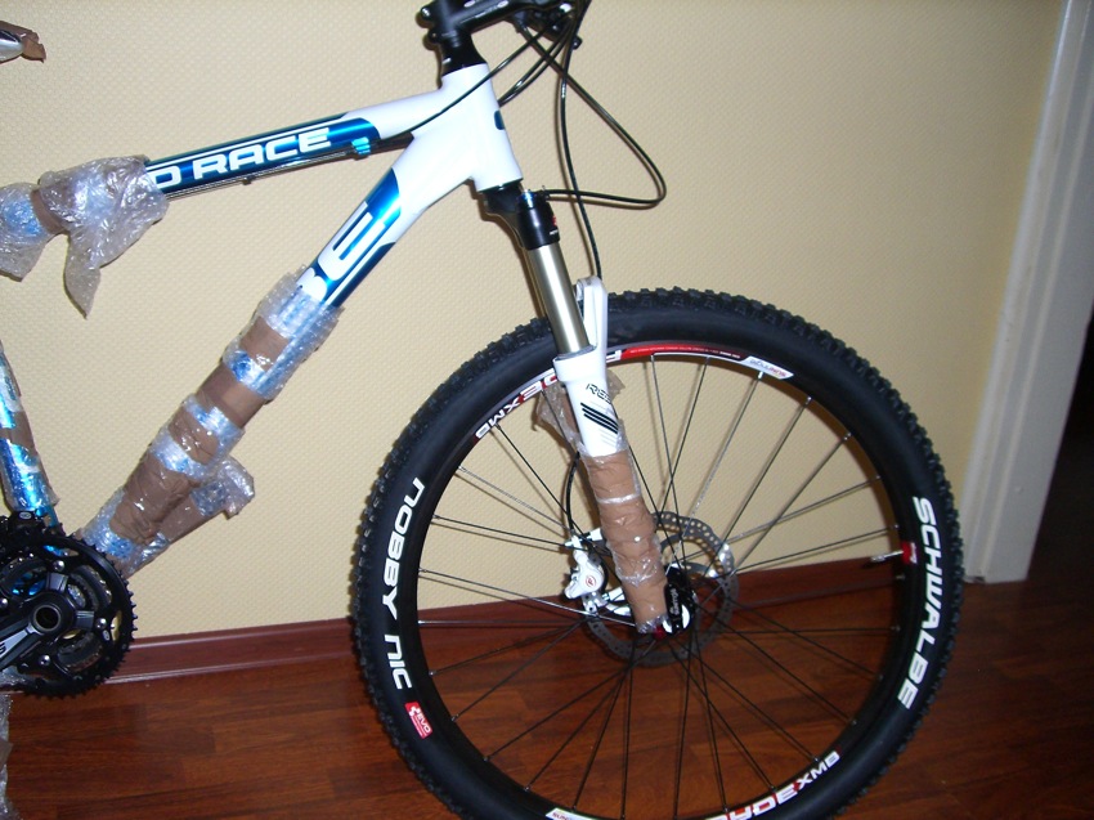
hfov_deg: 49.0
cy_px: 410
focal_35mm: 38
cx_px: 547
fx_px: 1201
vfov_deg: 37.7
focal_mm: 6.2
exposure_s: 1/60
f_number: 2.7
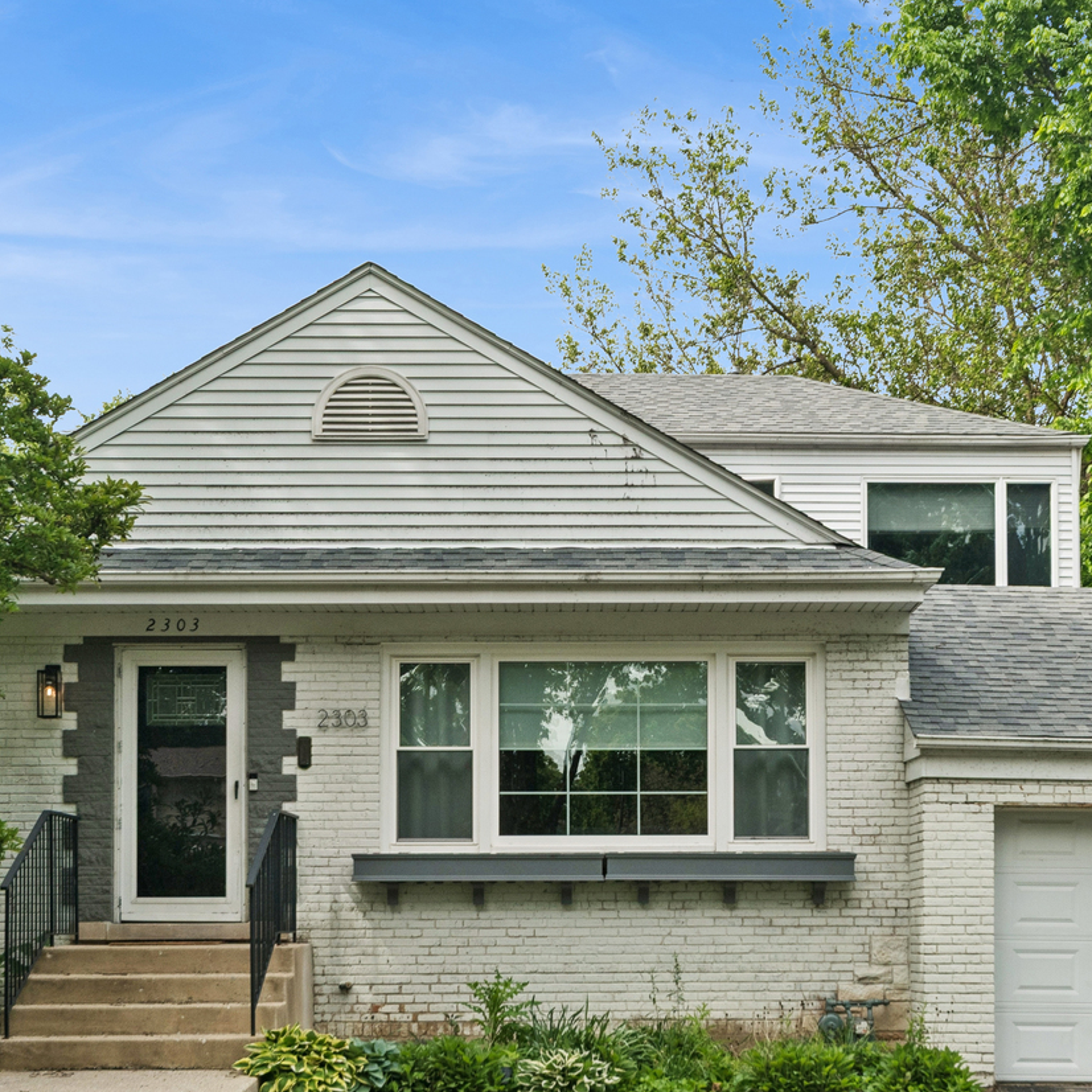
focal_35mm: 55
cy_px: 666
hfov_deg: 31.0
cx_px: 633
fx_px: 1963
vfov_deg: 31.0
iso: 250
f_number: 8
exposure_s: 1/500
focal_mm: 22
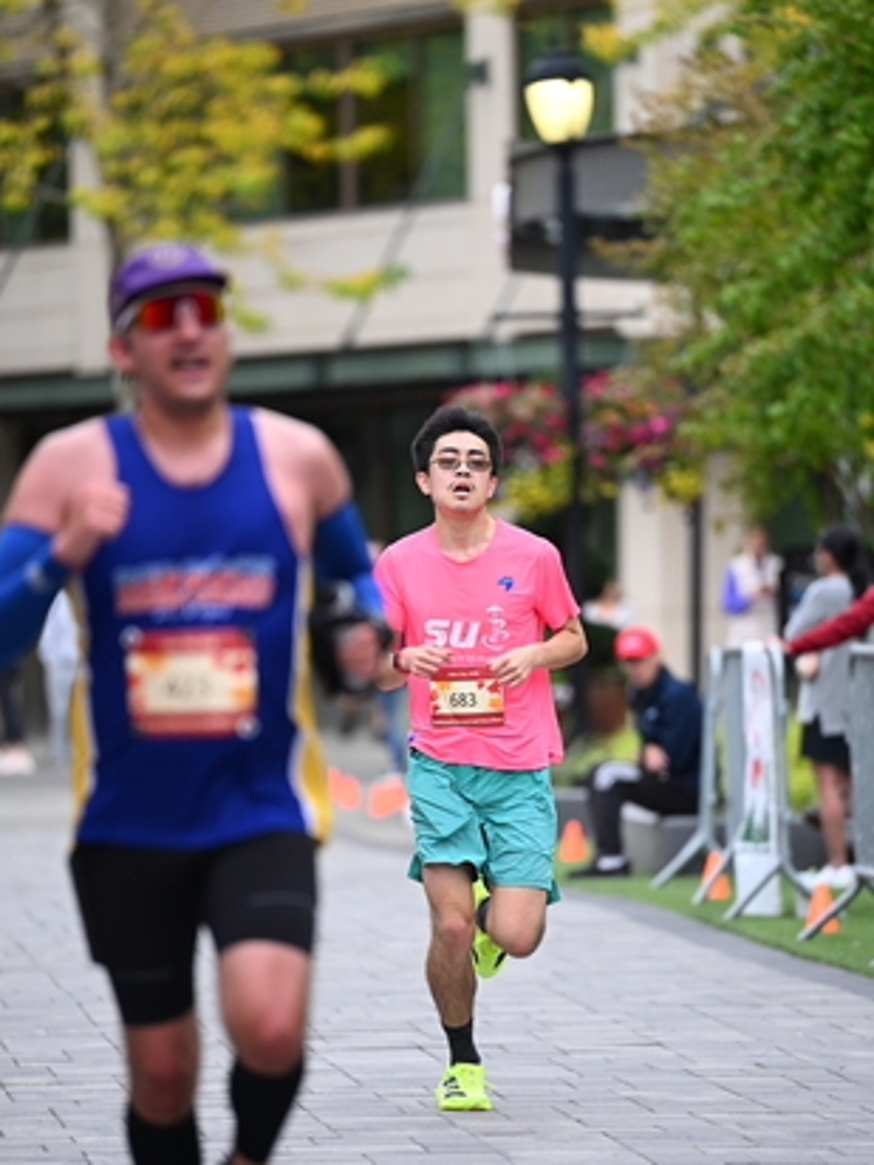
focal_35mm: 257
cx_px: 482
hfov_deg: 5.8
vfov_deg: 7.7
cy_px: 639
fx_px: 8652
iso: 1000
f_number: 2.8
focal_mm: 200
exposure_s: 1/1600
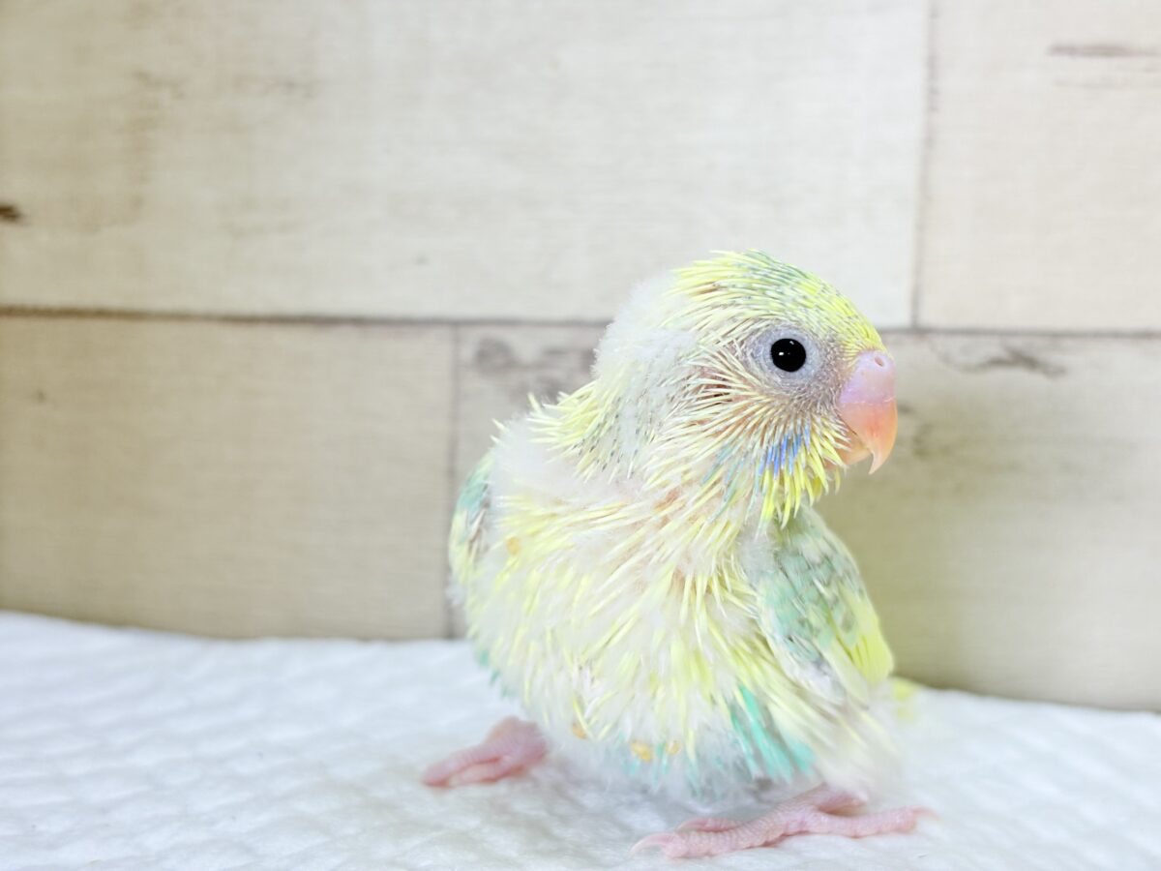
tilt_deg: -7.0
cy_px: 436
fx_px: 1744
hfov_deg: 36.8
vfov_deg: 28.0
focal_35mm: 52
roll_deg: -0.6
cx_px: 580
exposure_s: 1/50
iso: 40
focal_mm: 5.96
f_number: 1.6
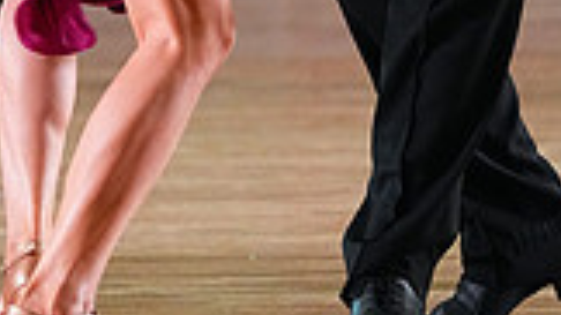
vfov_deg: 1.6
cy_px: -343
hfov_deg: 2.9
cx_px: 189
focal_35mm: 749
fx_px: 11138
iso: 8000
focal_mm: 200
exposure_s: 1/400
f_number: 4.5
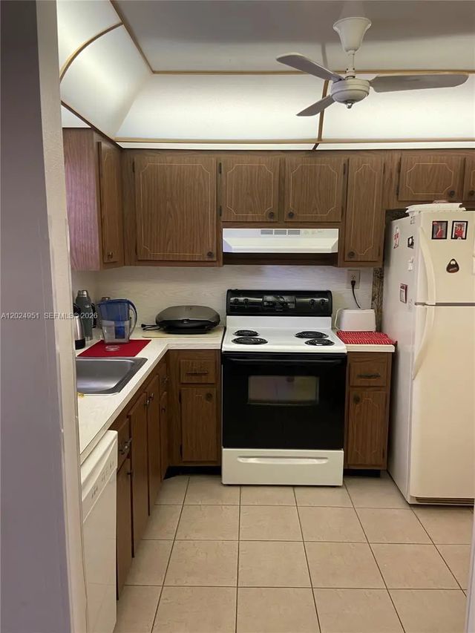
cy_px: 316
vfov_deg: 67.3
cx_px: 238
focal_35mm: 26
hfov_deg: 53.1
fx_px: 476
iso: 125
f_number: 1.8
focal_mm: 4.25
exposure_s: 1/60
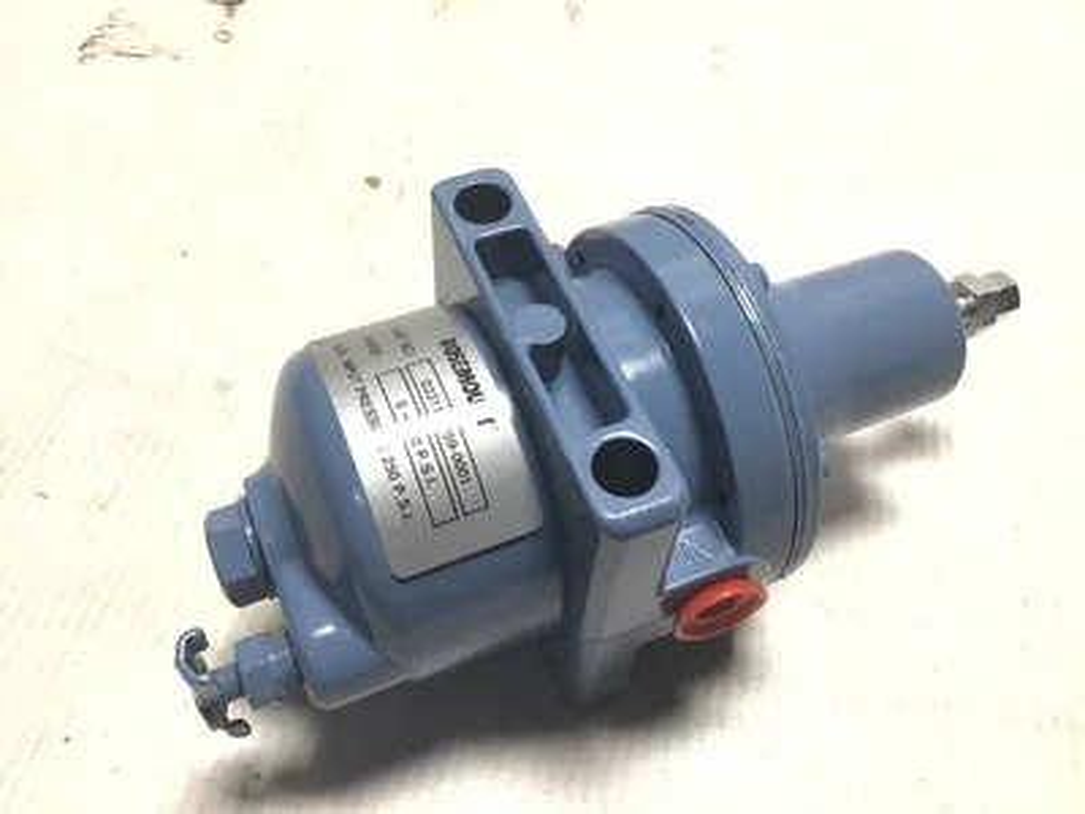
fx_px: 972
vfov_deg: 45.4
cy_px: 407
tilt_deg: -52.4
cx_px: 542
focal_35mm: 31
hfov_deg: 58.4
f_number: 2.4
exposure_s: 1/120
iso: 40
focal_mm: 3.3
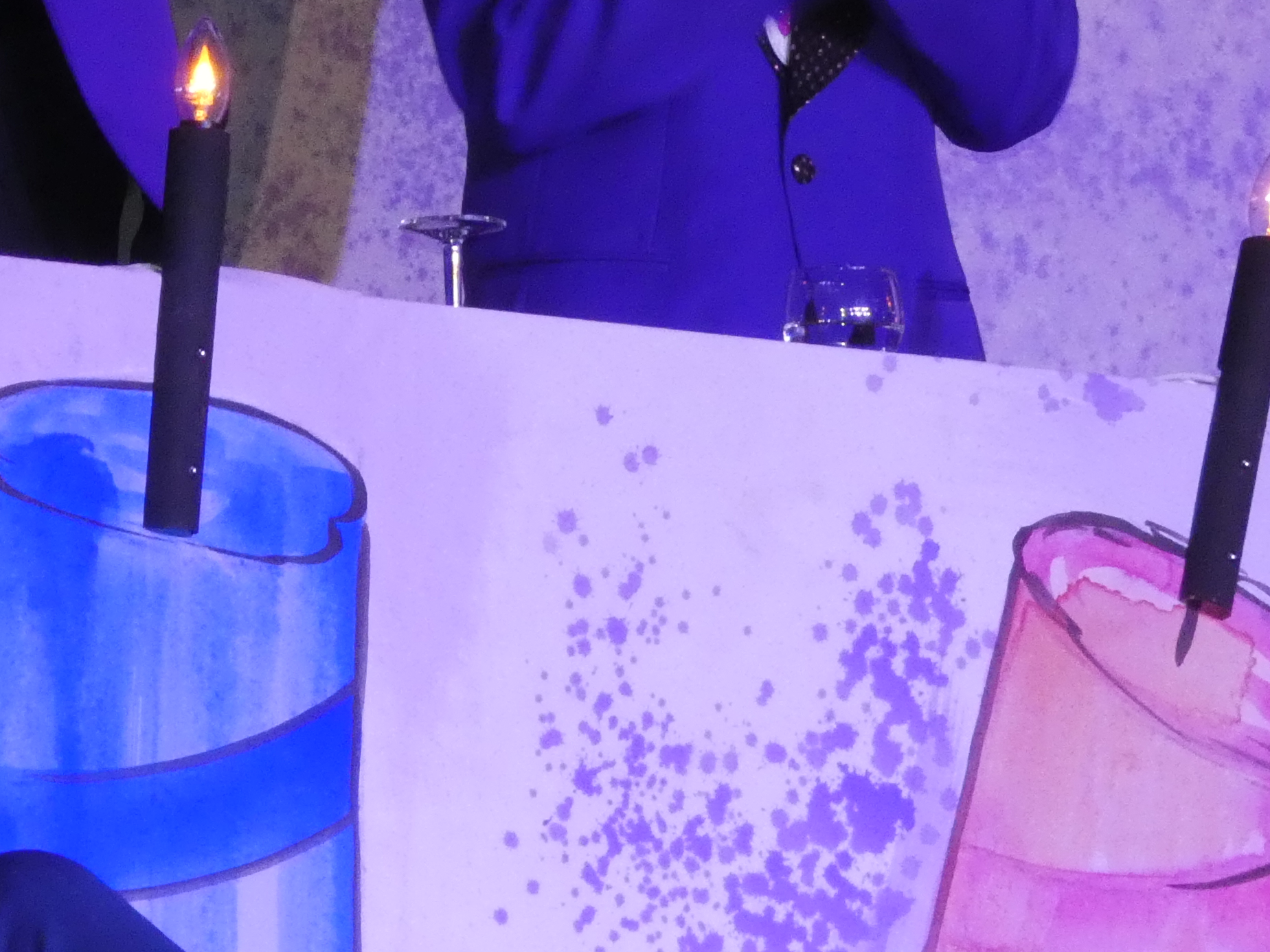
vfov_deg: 3.2
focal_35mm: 458
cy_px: 926
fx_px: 16804
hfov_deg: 4.3
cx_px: -63
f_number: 5.5
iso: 800
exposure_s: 1/60
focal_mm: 30.9
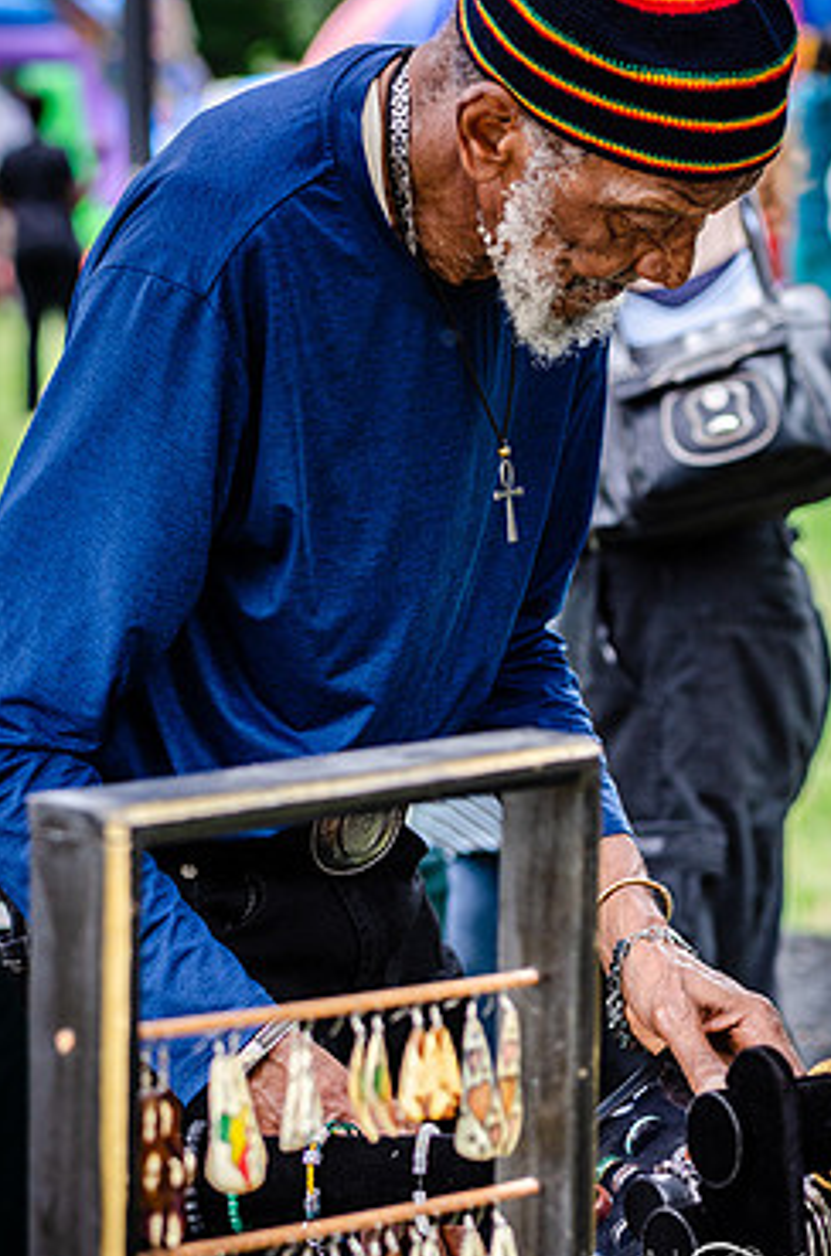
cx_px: 473
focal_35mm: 128
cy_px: 660
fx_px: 4457
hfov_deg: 10.7
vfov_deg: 16.0
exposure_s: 1/400
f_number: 4
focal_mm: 70
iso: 200
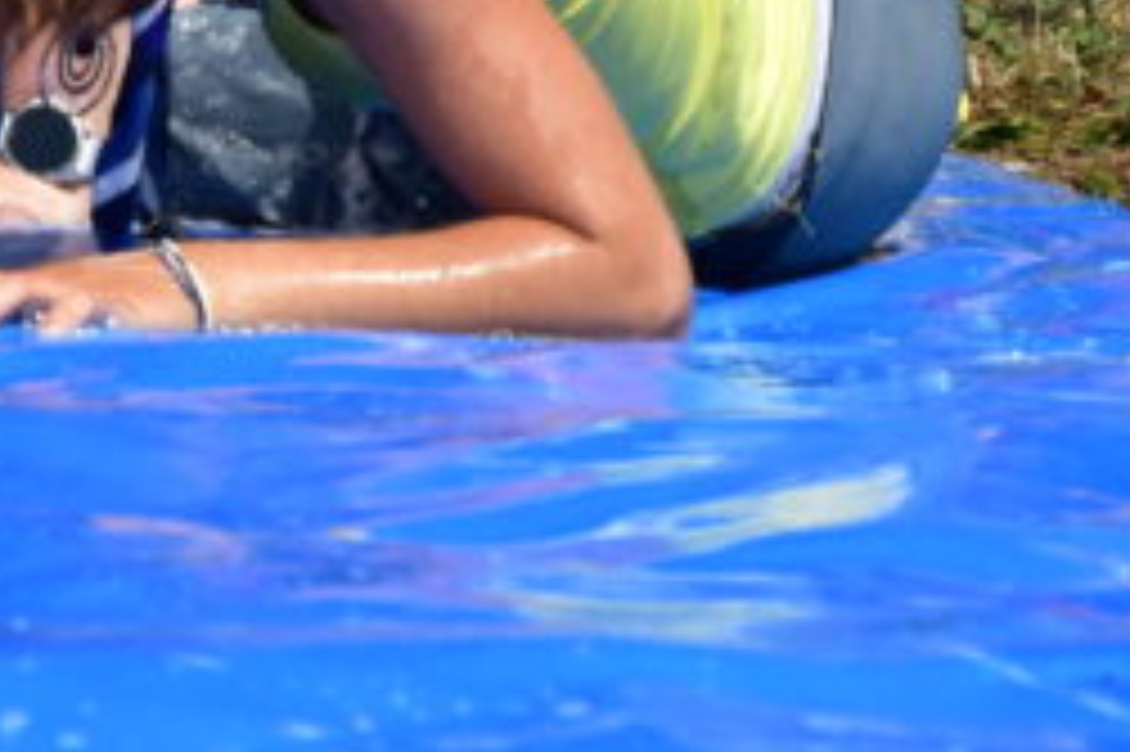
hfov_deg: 5.6
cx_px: -464
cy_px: -7
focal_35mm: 367
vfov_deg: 3.7
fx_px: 11512
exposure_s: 1/4000
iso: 640
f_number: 5.6
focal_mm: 60
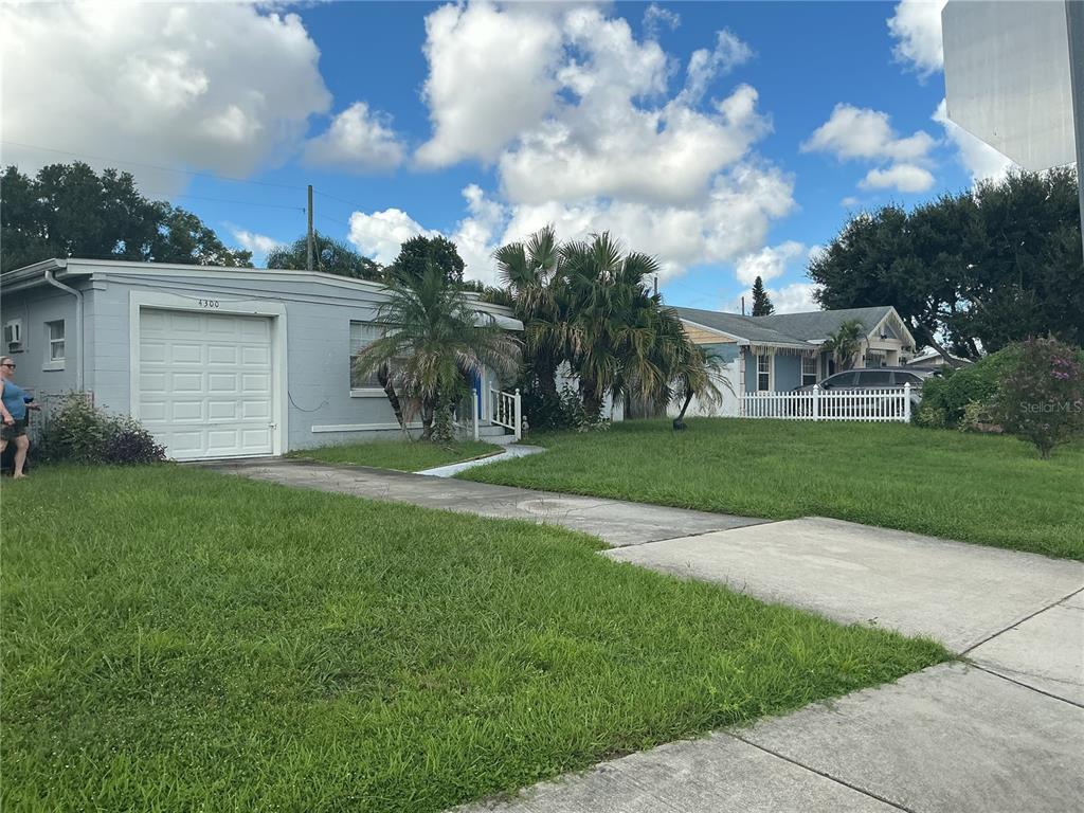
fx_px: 908
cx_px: 542
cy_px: 406
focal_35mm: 29
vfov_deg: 48.2
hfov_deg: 61.7
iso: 25
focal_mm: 3
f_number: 1.8
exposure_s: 1/1730
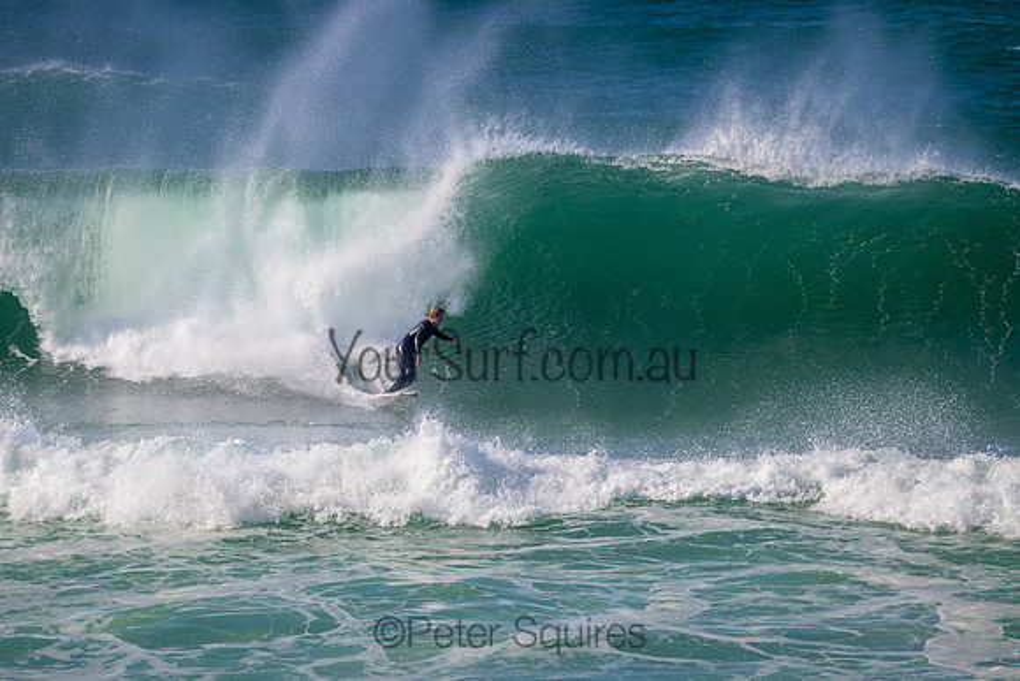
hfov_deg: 3.9
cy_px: 340
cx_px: 510
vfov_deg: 2.6
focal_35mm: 530
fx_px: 15019
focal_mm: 530
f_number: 11
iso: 1100
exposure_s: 1/2000
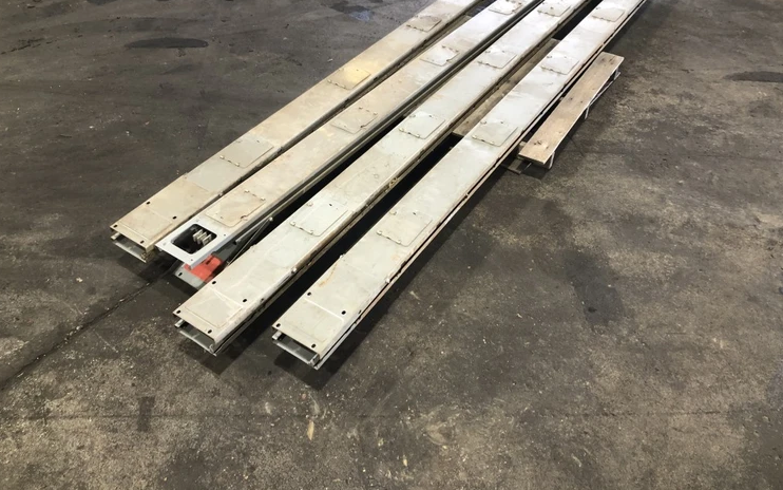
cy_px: 200
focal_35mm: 30
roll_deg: -0.3
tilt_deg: -41.3
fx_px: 640
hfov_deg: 62.9
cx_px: 389
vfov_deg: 41.7
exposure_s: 1/24
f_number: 1.8
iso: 40
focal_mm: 3.99
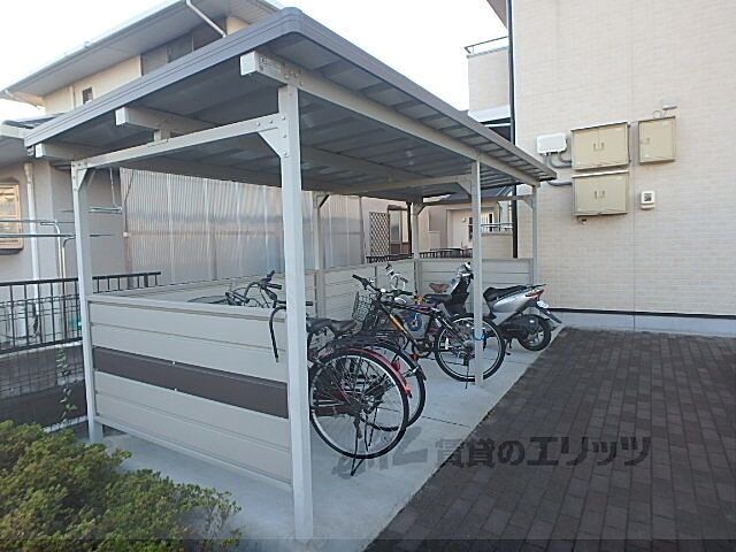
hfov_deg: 79.0
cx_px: 368
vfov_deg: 63.4
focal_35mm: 21
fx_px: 446
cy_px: 276
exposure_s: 1/100
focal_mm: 3.7
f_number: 3.5
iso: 125
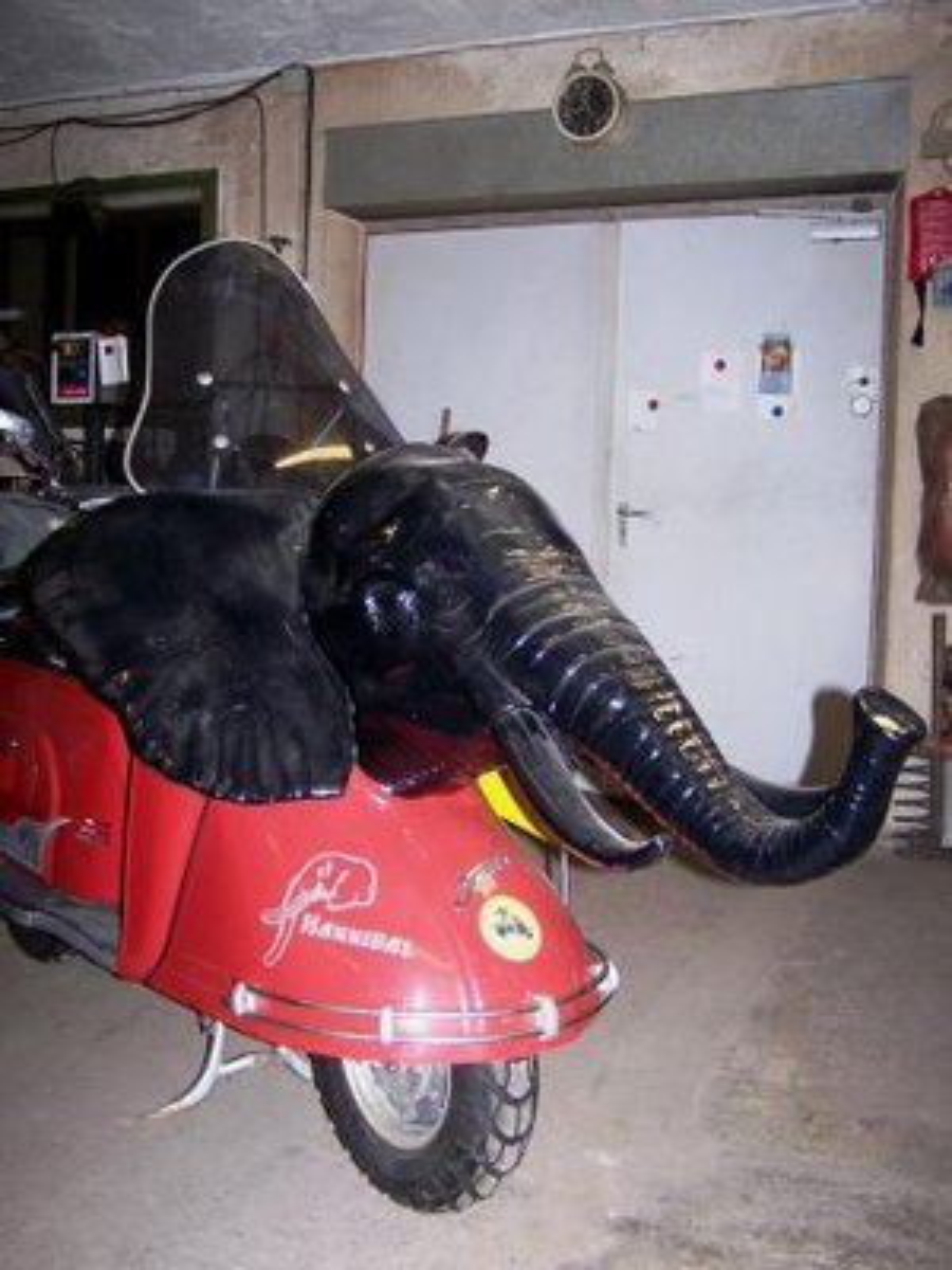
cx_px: 476
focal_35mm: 38
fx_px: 1393
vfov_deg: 49.0
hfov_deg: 37.7
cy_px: 635
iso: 140
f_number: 2.8
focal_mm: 6.3
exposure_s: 1/60
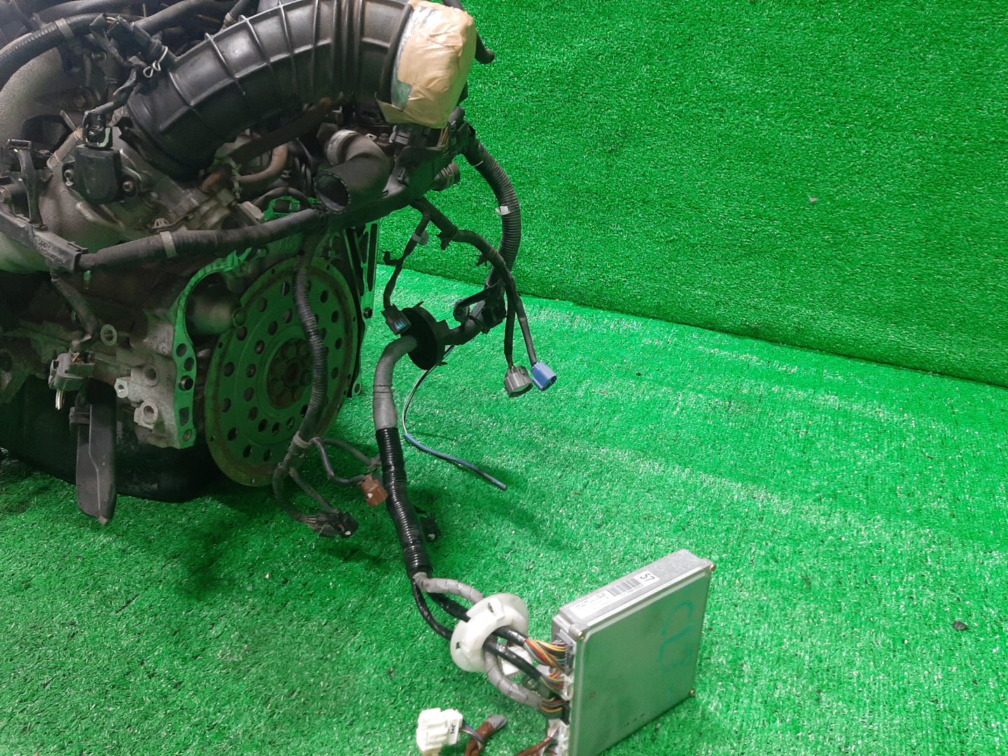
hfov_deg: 67.3
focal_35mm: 26
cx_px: 504
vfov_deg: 53.1
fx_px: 757
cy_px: 378
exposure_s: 1/50
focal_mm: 3.93
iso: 193
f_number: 1.7
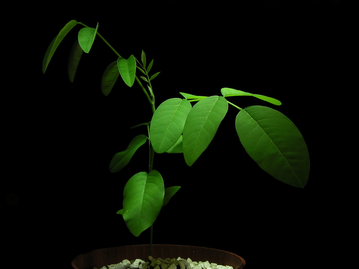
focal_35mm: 38
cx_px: 180
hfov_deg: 49.0
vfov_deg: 37.7
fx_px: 394
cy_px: 134
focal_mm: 6.4
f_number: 8
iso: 100
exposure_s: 1/2.5
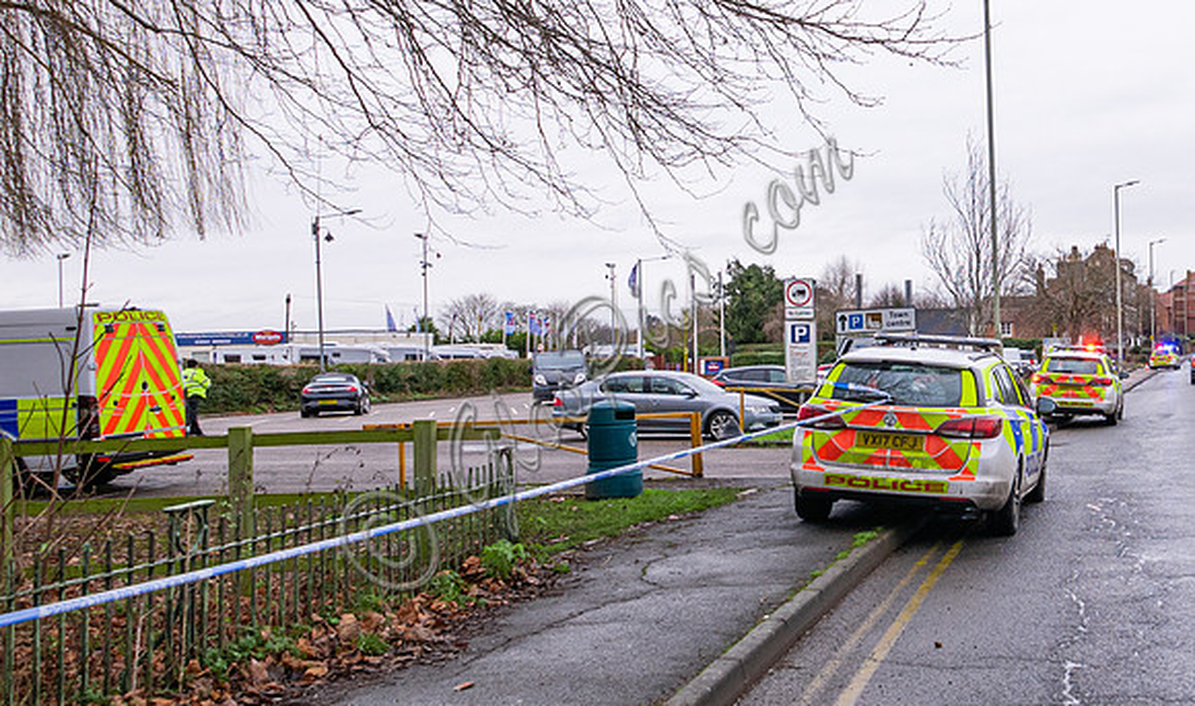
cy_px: 335
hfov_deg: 44.1
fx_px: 1363
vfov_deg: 29.1
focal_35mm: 42
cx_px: 1022
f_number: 4
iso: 200
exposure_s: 1/125
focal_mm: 10.9
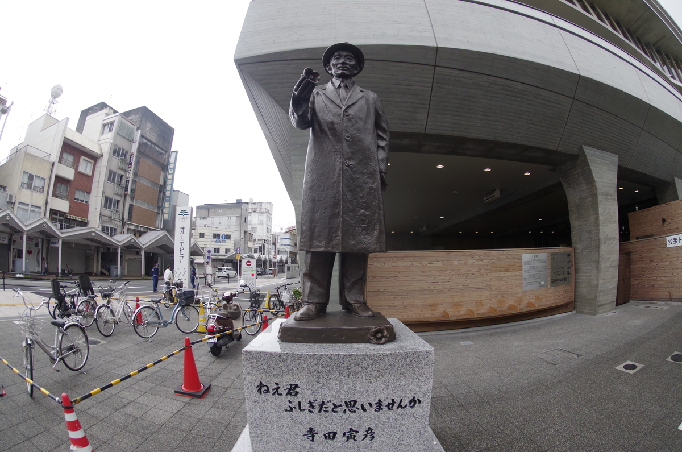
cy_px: 226
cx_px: 341
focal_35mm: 15
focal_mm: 10
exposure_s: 1/125
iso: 200
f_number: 6.3
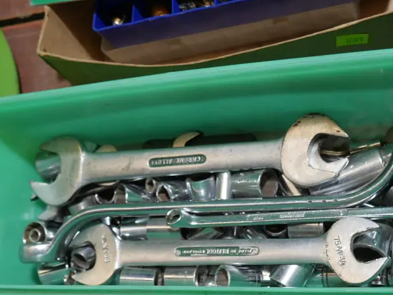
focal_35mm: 58
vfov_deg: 24.9
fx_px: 659
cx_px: 232
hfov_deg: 33.1
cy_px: 225
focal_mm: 17
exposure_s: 1/60
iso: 250
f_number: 4
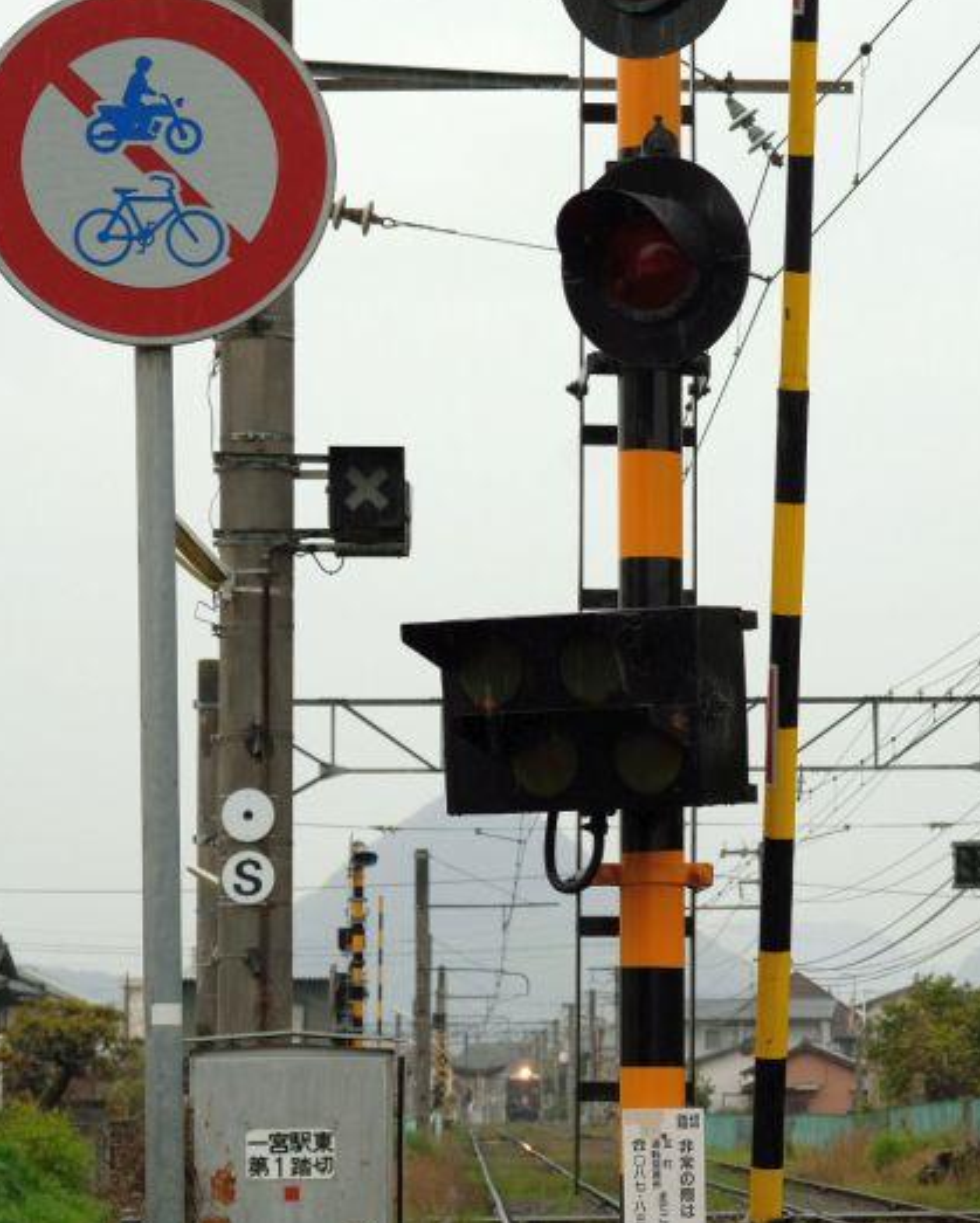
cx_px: 814
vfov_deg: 14.4
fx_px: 4854
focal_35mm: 134
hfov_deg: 11.5
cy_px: 536
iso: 800
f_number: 8
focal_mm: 55
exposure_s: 1/250
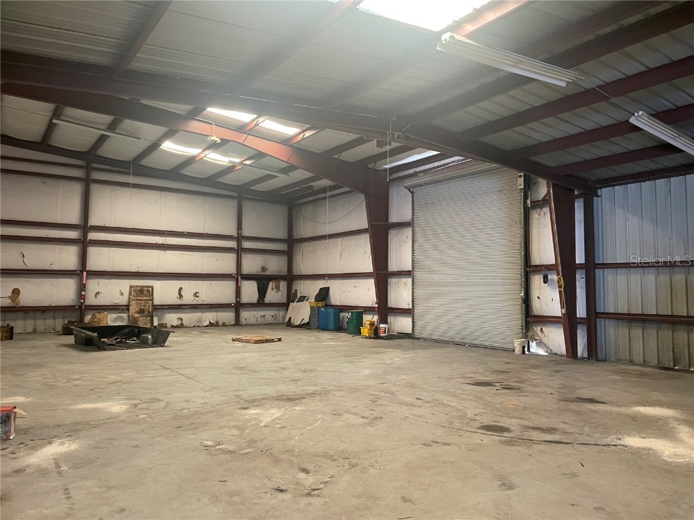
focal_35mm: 26
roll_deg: -0.5
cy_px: 260
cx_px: 347
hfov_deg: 67.3
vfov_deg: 53.1
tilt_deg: +4.6
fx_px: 521
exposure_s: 1/60
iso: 320
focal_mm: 4.2
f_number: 1.6
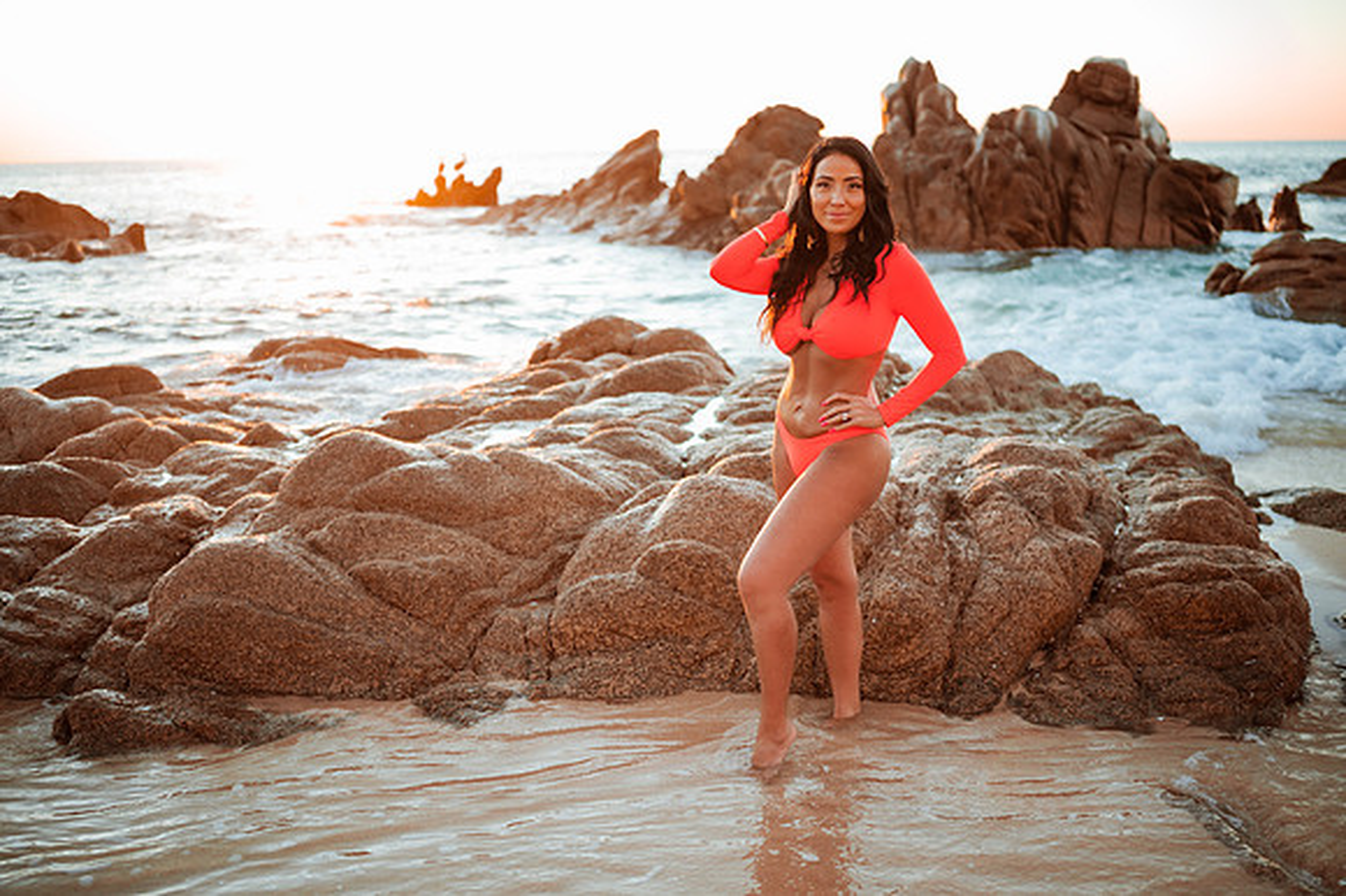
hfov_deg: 54.5
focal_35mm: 35
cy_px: 448
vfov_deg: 37.8
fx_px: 1308
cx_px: 673
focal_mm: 35
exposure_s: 1/100
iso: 50
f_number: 1.8
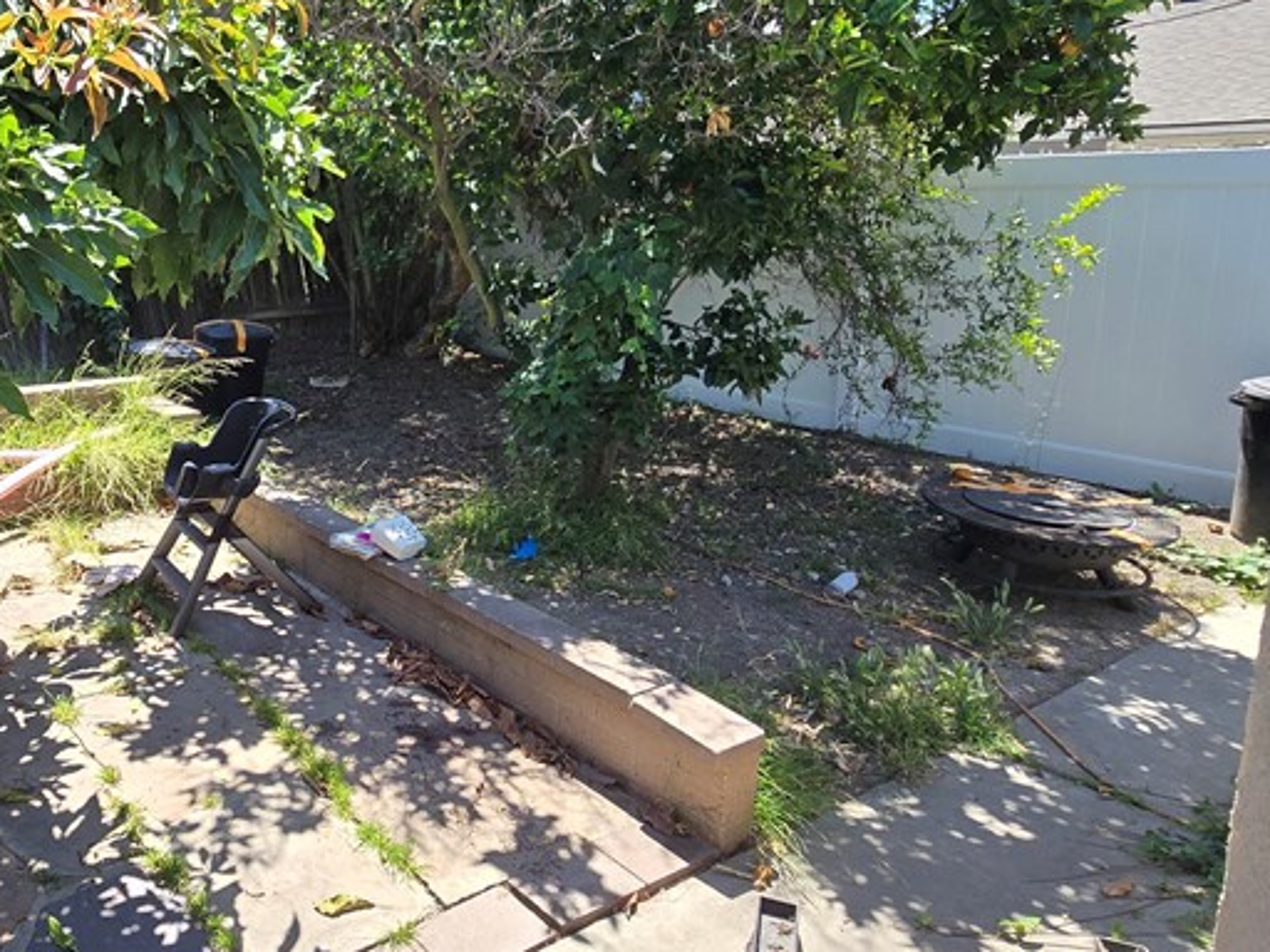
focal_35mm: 26
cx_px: 258
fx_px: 954
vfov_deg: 52.5
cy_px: 359
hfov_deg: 61.8
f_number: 2.2
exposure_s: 1/754
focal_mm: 2.2
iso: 50
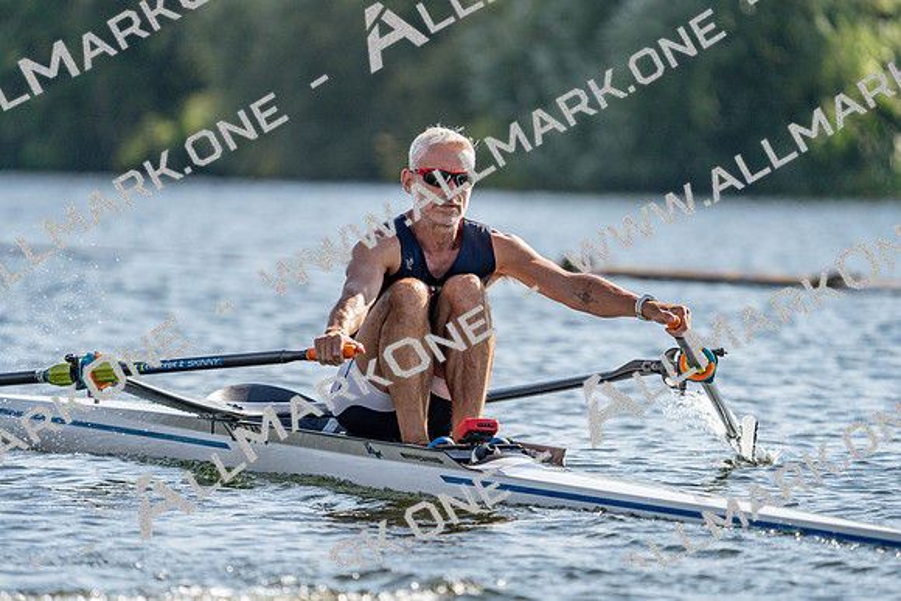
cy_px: 300
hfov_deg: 5.3
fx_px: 9713
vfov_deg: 3.5
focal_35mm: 388
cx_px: 450
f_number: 6.3
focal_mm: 388
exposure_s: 1/1600
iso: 320
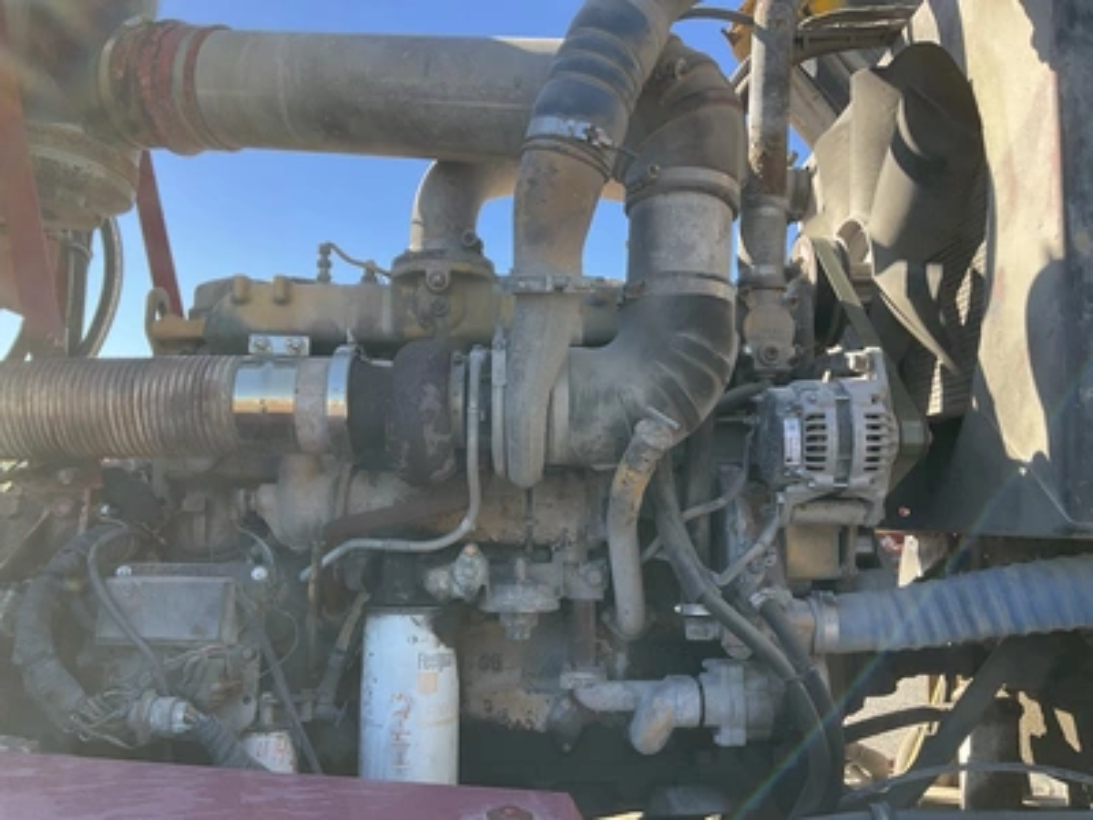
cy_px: 410
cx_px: 546
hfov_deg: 61.7
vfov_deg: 48.2
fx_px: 916
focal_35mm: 29
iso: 25
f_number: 1.8
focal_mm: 3
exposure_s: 1/409
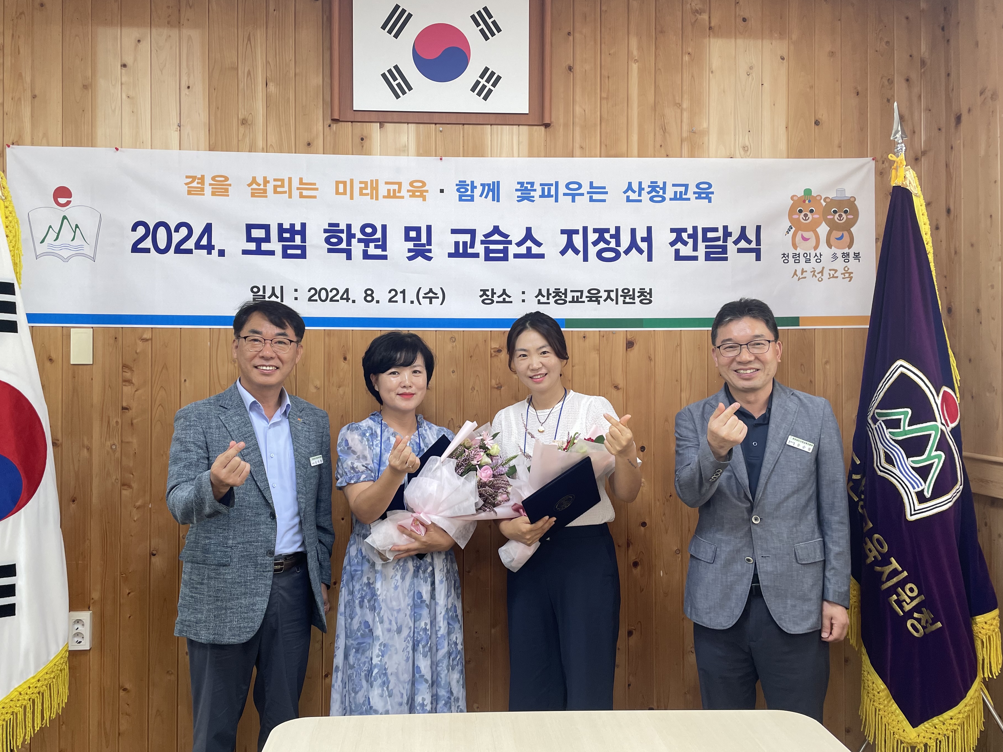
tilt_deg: +0.5
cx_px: 469
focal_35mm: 29
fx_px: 840
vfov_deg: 48.2
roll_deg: +1.0
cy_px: 370
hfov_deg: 61.6
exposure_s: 1/60
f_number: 1.6
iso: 64
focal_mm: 4.2
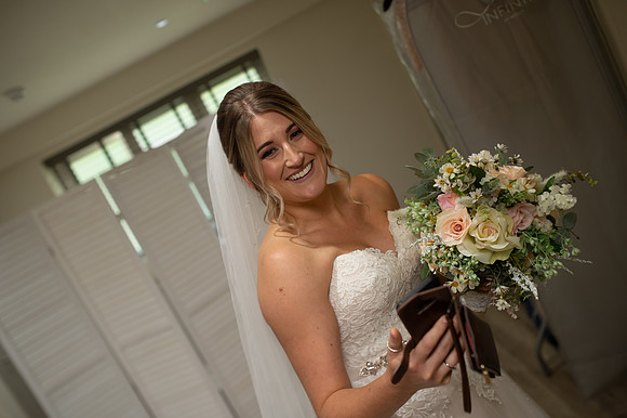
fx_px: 609
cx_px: 314
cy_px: 209
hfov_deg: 54.5
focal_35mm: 35
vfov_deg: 37.8
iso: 200
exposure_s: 1/100
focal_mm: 35
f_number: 2.8
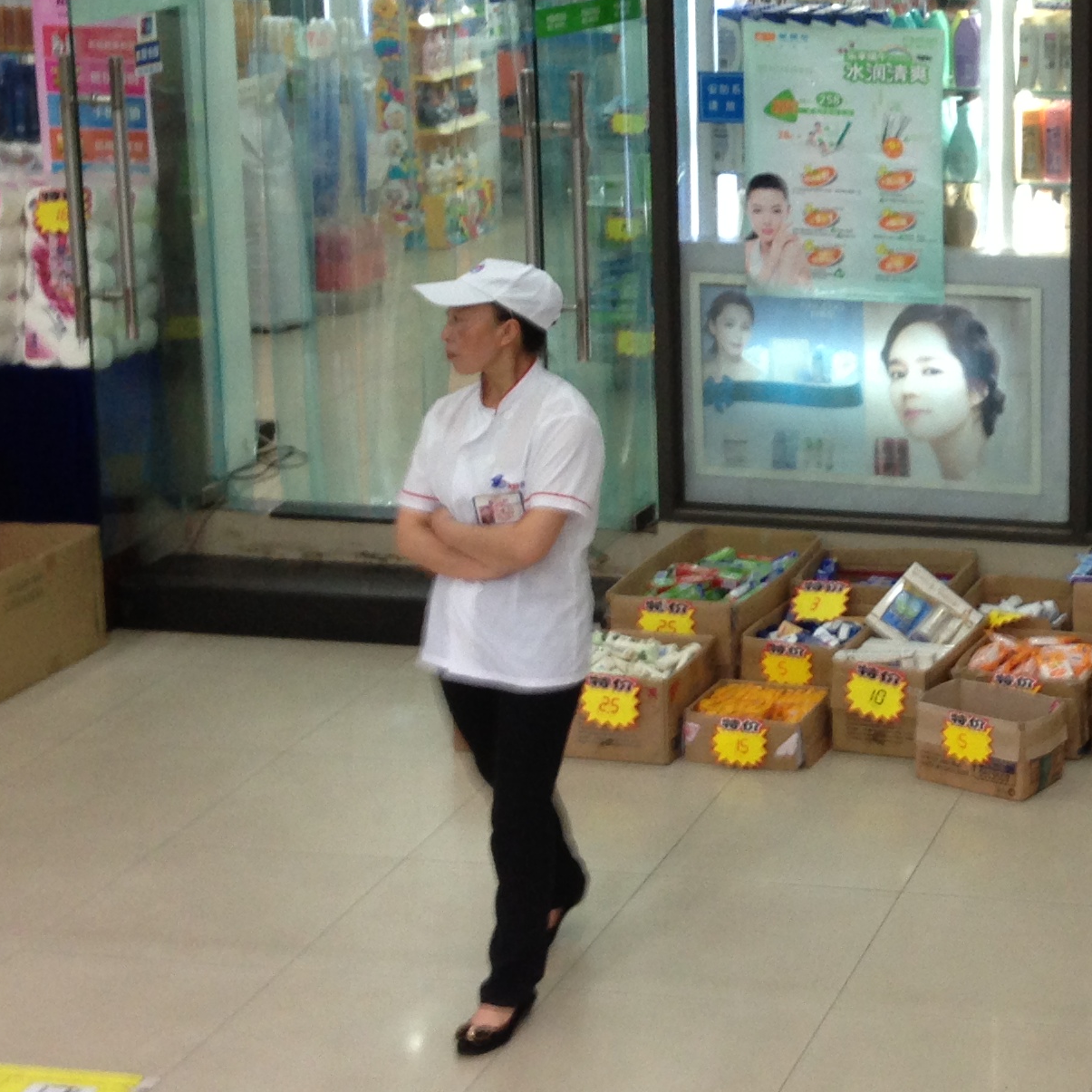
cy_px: 266
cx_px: 1150
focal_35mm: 79
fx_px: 2820
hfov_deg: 21.0
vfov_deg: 21.7
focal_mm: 4.13
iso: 80
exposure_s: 1/20
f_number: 2.4
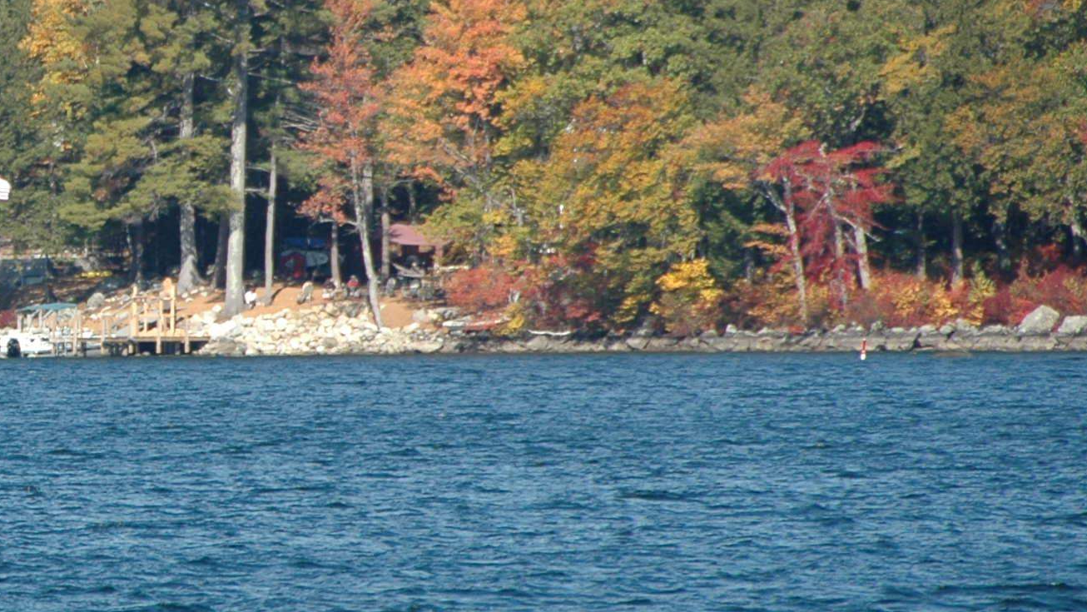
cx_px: -59
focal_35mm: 723
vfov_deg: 1.7
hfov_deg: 3.0
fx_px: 20842
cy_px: 206
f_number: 6.3
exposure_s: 1/640
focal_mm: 200
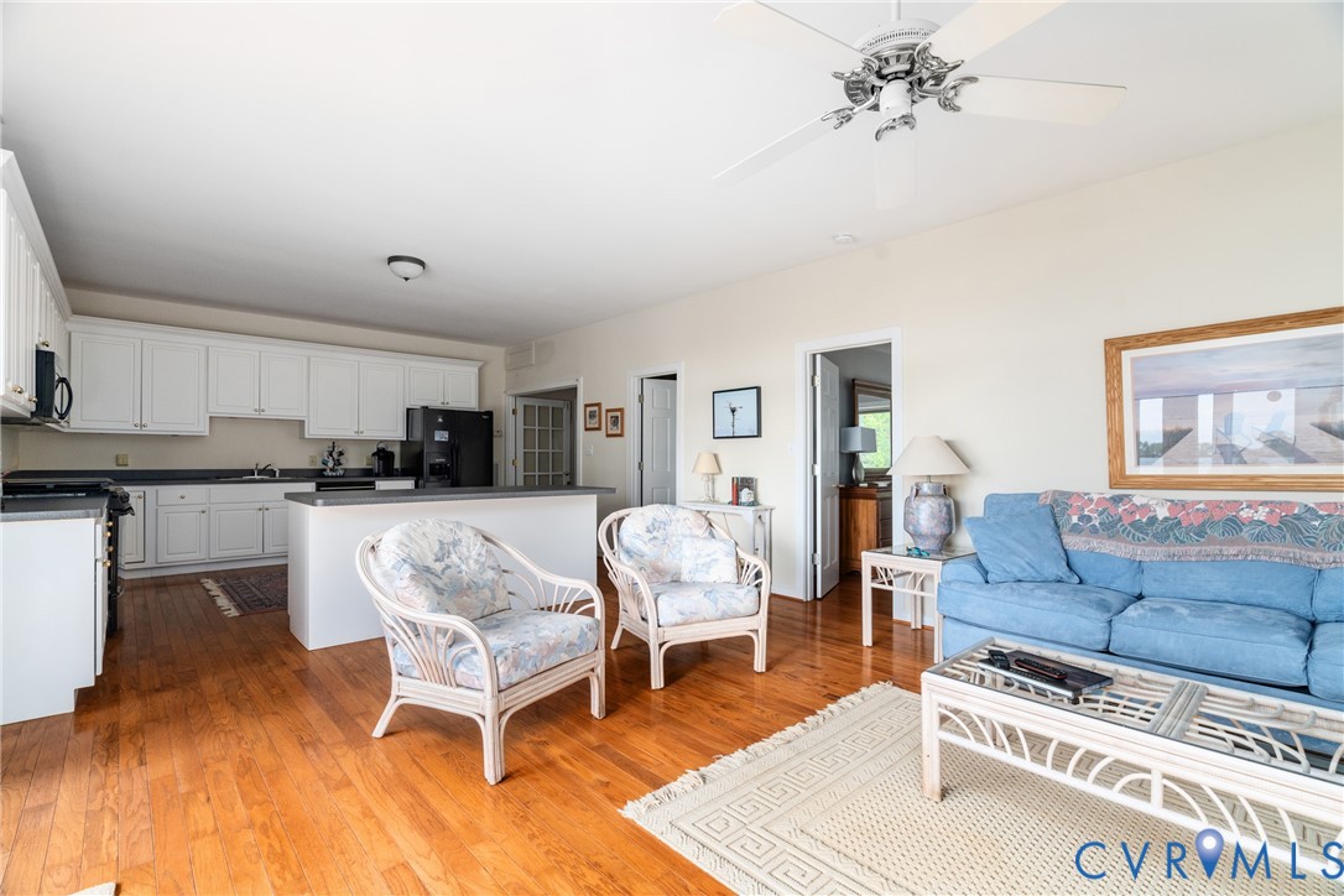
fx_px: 597
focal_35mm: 16
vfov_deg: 73.7
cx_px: 672
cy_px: 448
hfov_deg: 96.7
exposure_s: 1/2.5
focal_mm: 16
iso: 640
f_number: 7.1
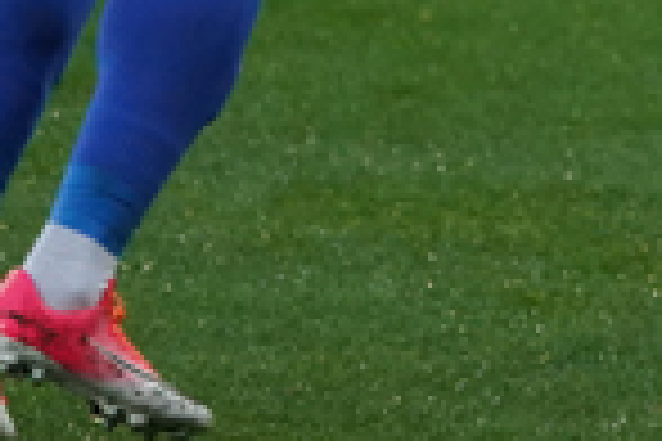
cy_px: -290
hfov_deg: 2.5
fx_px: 14820
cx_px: 1540
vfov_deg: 1.7
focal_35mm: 806
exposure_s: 1/2000
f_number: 4.5
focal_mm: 139
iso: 6400
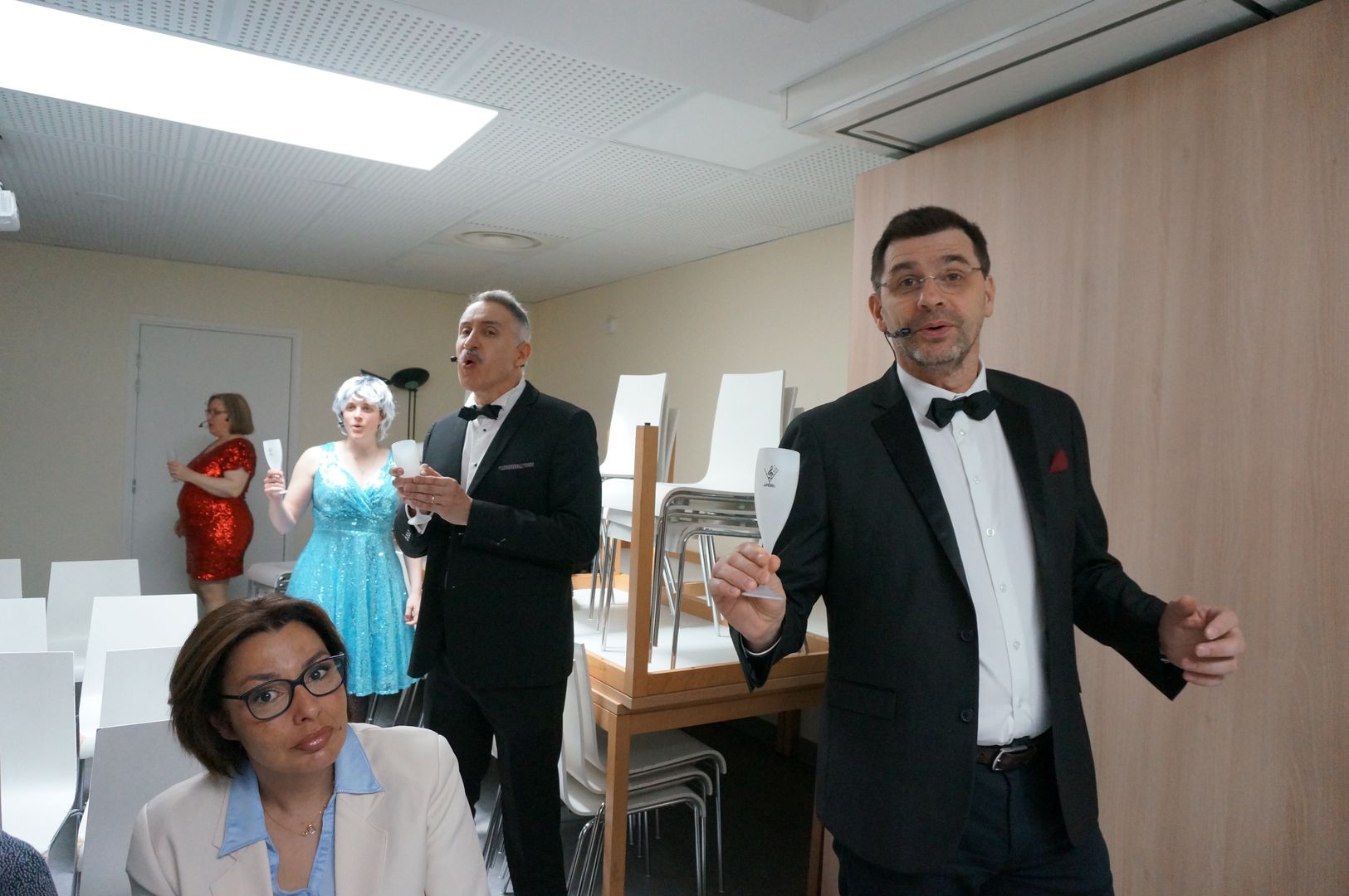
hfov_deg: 73.8
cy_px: 448
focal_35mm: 24
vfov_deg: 53.0
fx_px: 898
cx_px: 674
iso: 2000
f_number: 4
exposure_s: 1/160
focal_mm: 16
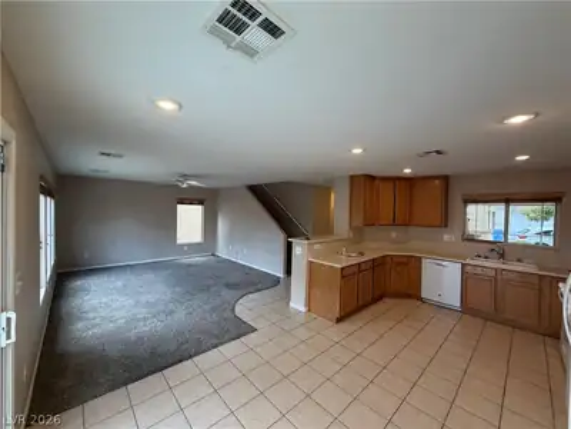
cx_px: 286
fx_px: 231
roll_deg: -0.9
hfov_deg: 102.1
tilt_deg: -0.9
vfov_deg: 85.7
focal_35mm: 14
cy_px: 214
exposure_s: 1/120
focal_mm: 2.22
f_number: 2.2
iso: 160
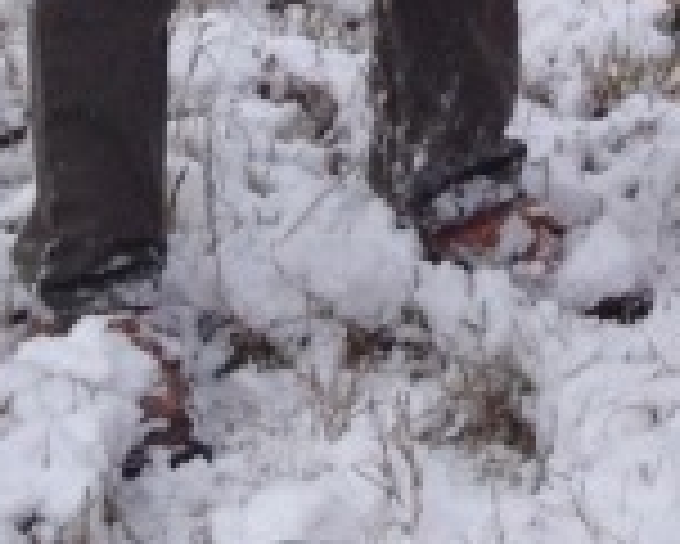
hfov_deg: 8.0
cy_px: -989
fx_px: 4672
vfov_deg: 6.2
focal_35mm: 232
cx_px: 1328
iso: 50
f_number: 2.4
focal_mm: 4.28
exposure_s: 1/2632
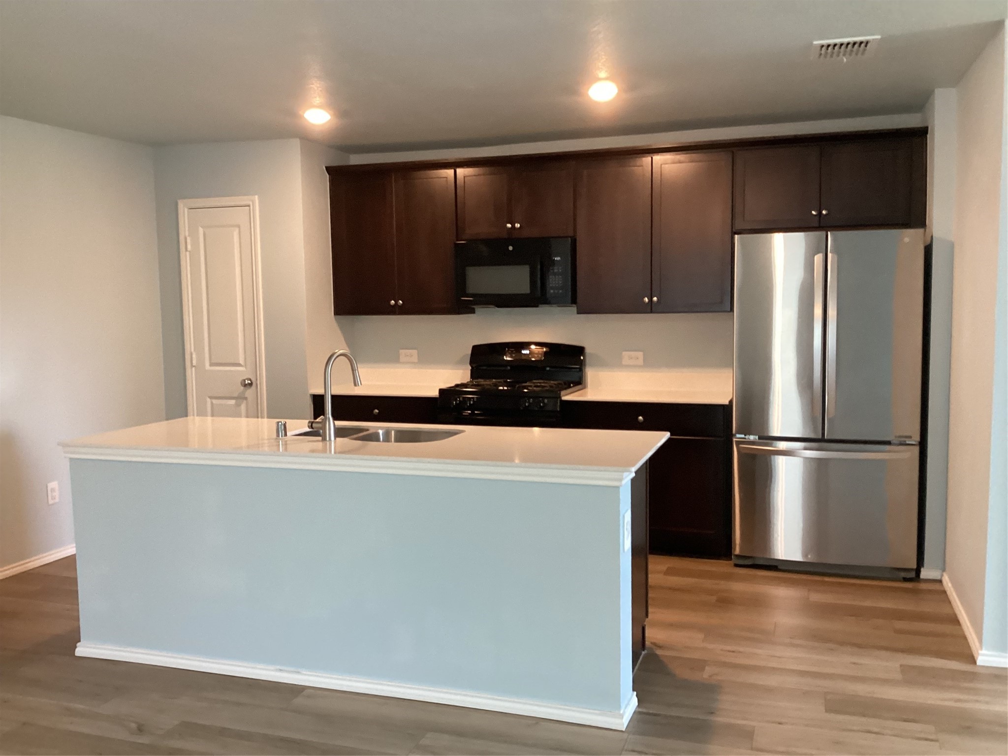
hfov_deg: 58.4
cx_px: 504
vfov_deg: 45.4
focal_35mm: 31
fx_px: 903
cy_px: 378
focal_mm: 3.3
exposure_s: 1/60
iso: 250
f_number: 2.4
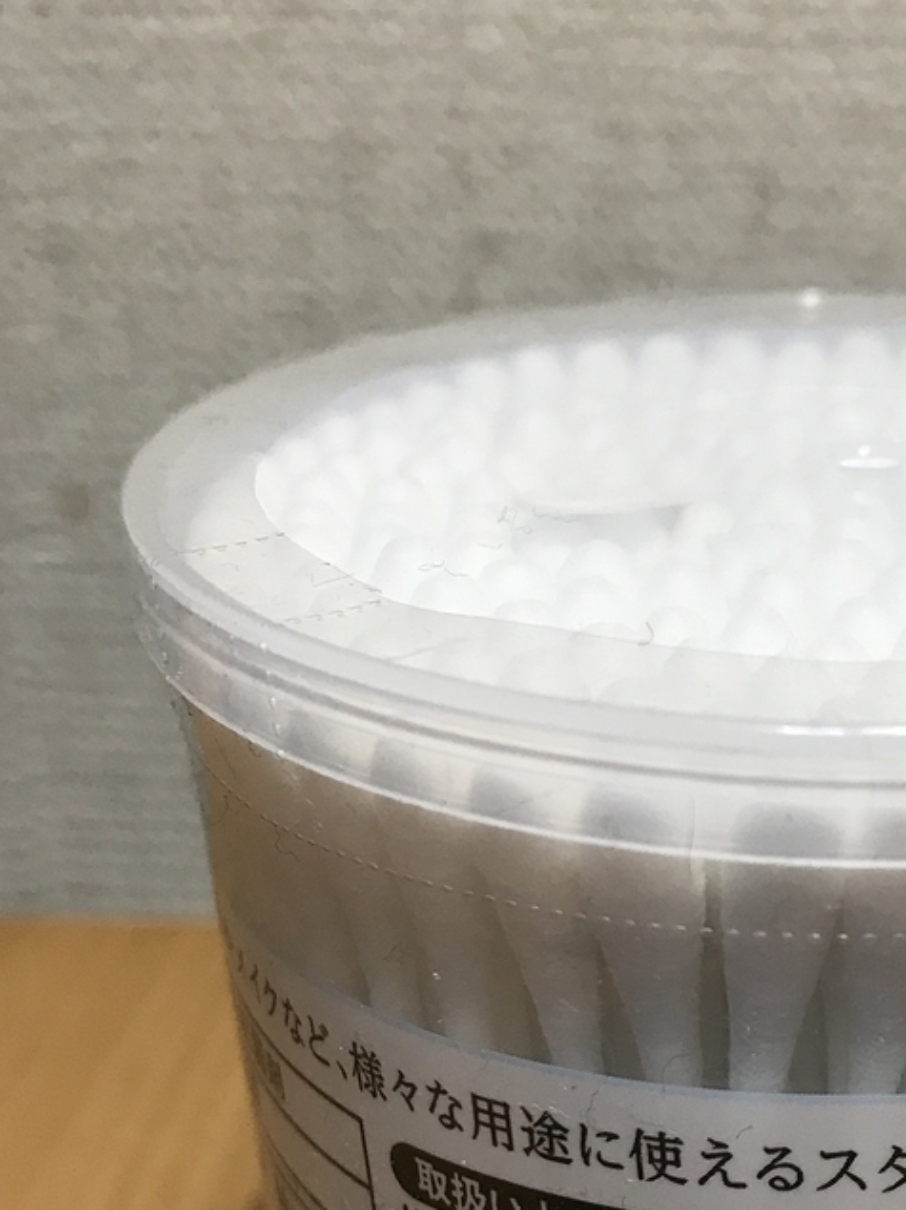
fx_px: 1851
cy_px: 968
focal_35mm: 53
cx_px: 790
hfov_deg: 26.7
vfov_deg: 35.0
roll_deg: -0.9
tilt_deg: -28.6
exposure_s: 1/30
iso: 25
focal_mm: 3.99
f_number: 1.8
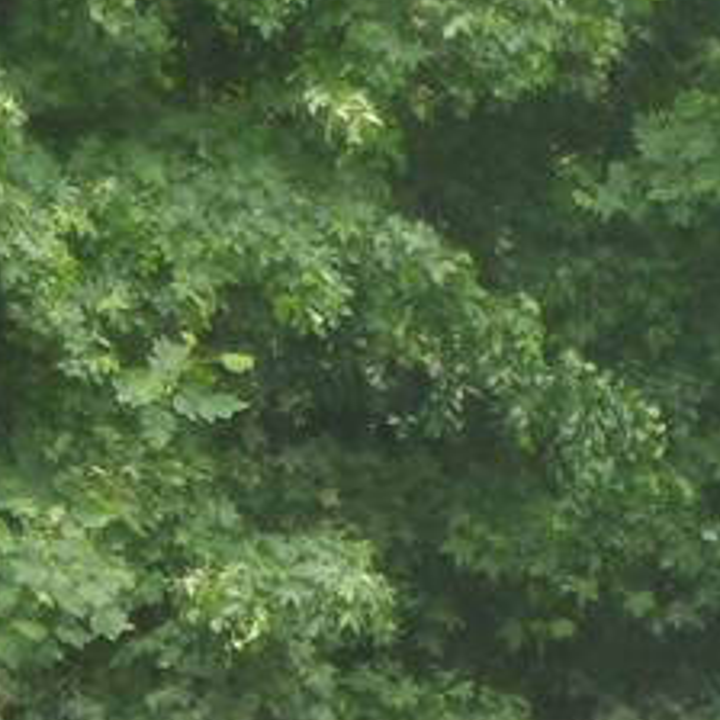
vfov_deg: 3.6
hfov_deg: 3.6
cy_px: 1003
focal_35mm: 490
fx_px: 11531
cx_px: 752
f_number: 5.1
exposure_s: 1/100
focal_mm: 21.7
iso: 160
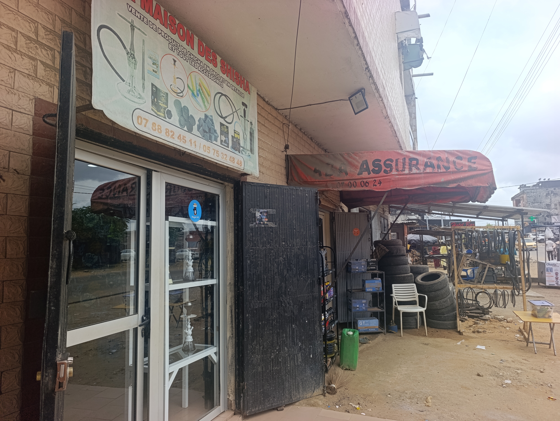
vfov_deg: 59.0
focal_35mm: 23
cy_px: 210
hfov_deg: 73.8
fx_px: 373
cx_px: 280
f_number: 1.6
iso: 50
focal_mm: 6.14
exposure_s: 1/331
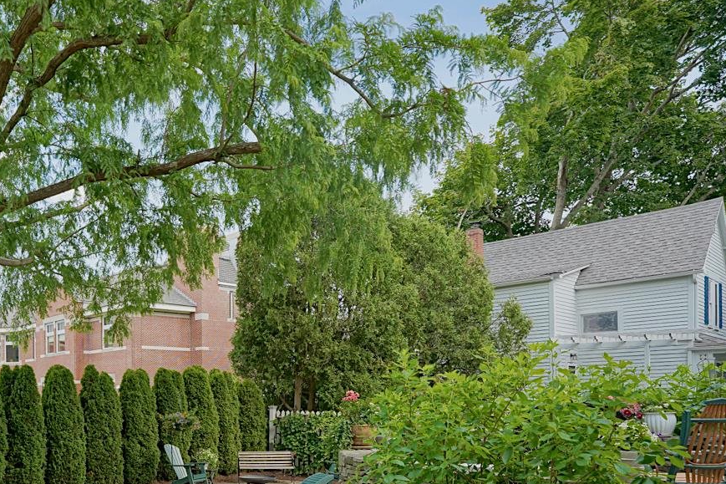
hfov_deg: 56.0
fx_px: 585
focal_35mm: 29
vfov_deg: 42.4
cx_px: 86
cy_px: 403
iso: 100
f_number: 4.5
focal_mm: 14
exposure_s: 1/80
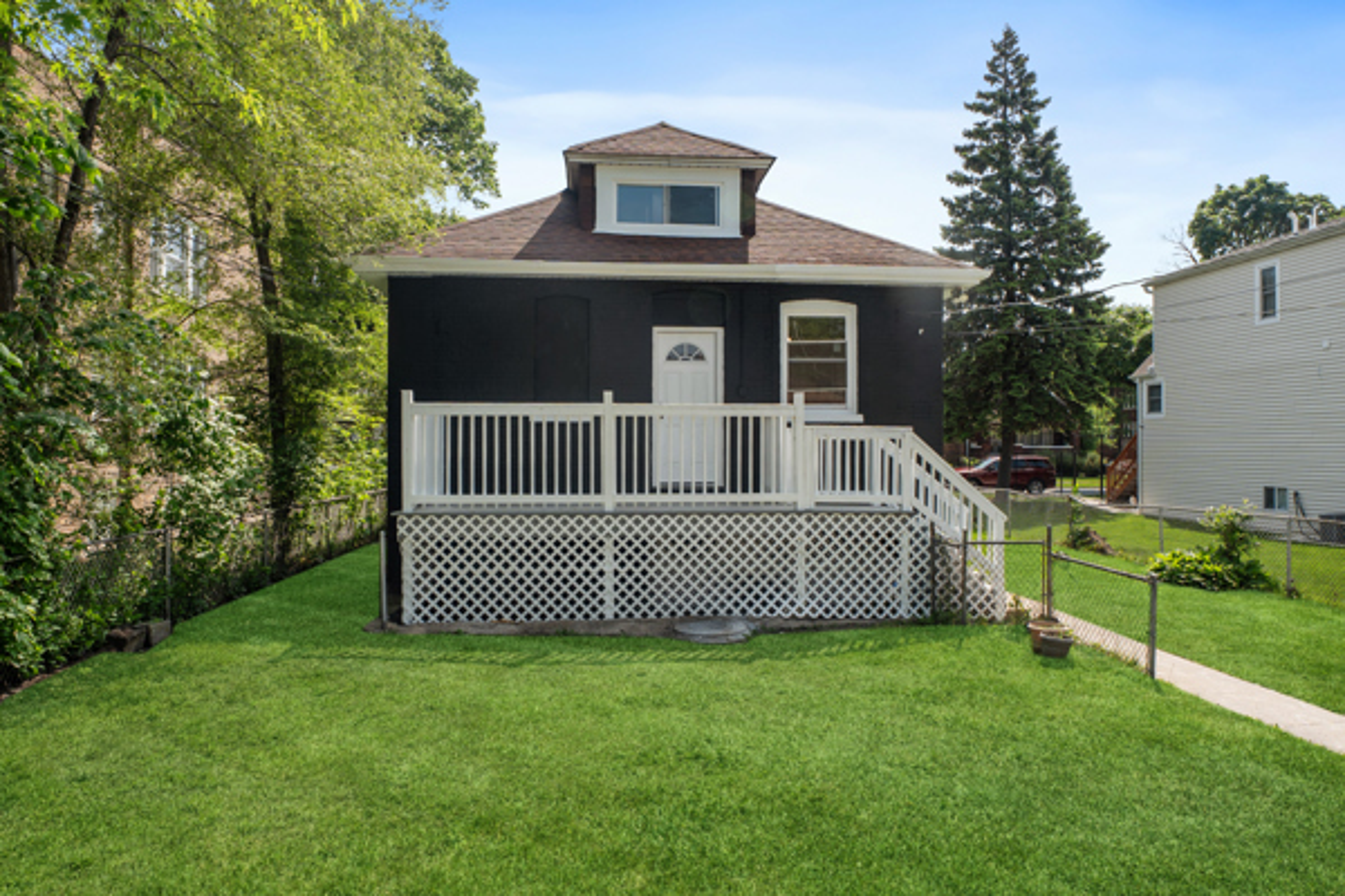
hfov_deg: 53.1
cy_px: 448
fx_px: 1345
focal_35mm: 36
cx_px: 672
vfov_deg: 36.9
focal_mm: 24
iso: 50
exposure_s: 1/200
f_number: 8
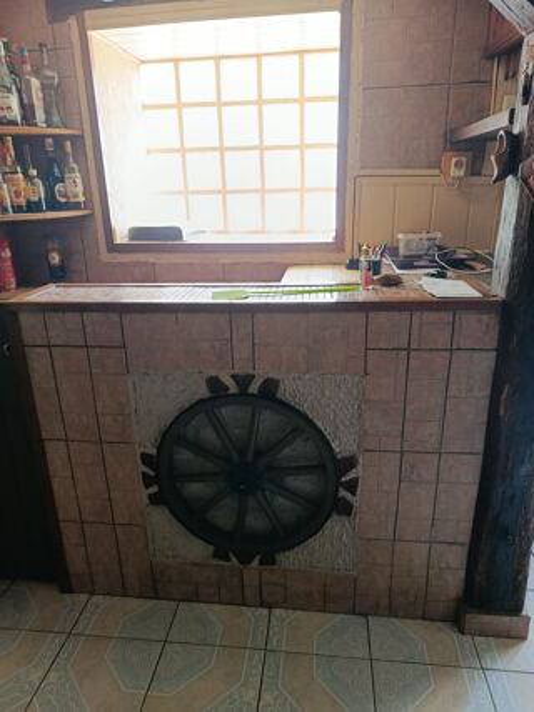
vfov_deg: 71.6
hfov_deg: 56.8
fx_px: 494
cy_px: 356
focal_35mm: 24
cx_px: 267
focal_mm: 5.24
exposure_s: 1/100
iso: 890
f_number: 1.7
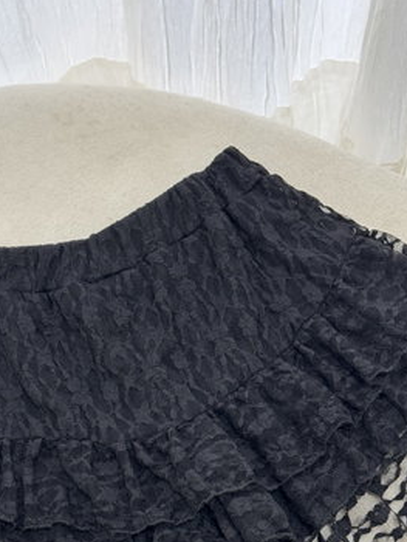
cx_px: 153
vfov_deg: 26.5
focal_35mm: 73
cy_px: 357
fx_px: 1143
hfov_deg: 20.2
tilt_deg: -65.8
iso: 200
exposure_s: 1/50
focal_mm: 6.76
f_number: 1.78
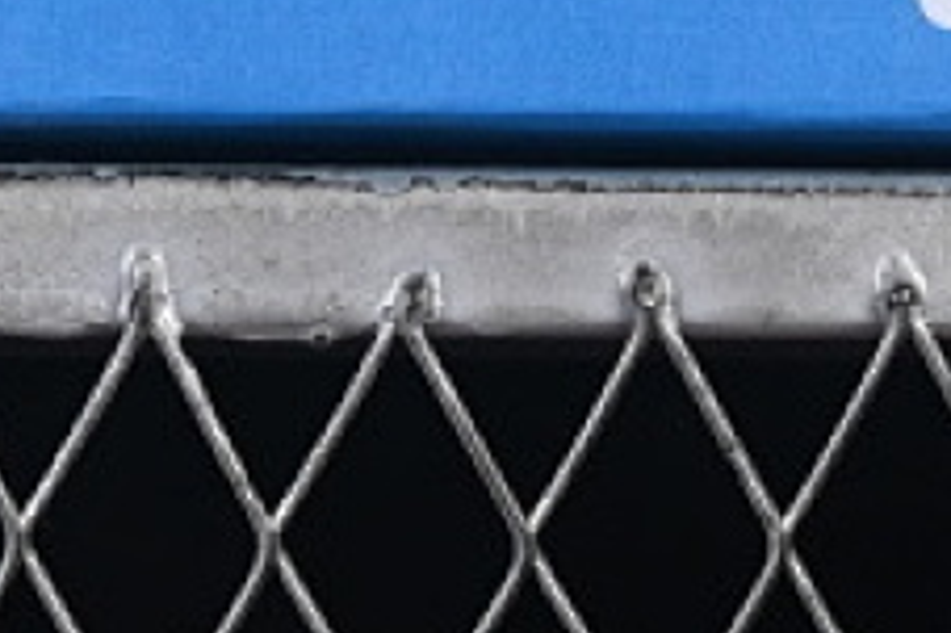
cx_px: 473
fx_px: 9424
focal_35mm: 357
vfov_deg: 3.8
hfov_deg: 5.8
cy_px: -767
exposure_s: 1/80
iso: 160
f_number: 8
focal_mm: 50
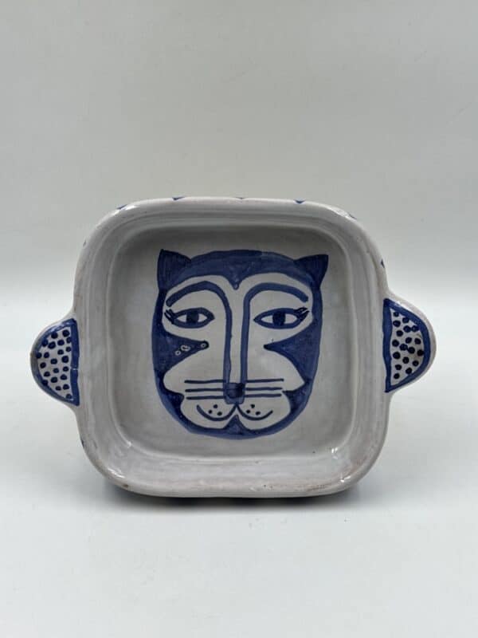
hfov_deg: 30.3
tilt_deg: -26.2
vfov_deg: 39.7
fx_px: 884
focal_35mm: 48
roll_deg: -1.6
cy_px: 319
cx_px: 239
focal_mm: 6.86
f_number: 1.78
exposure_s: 1/376
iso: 64
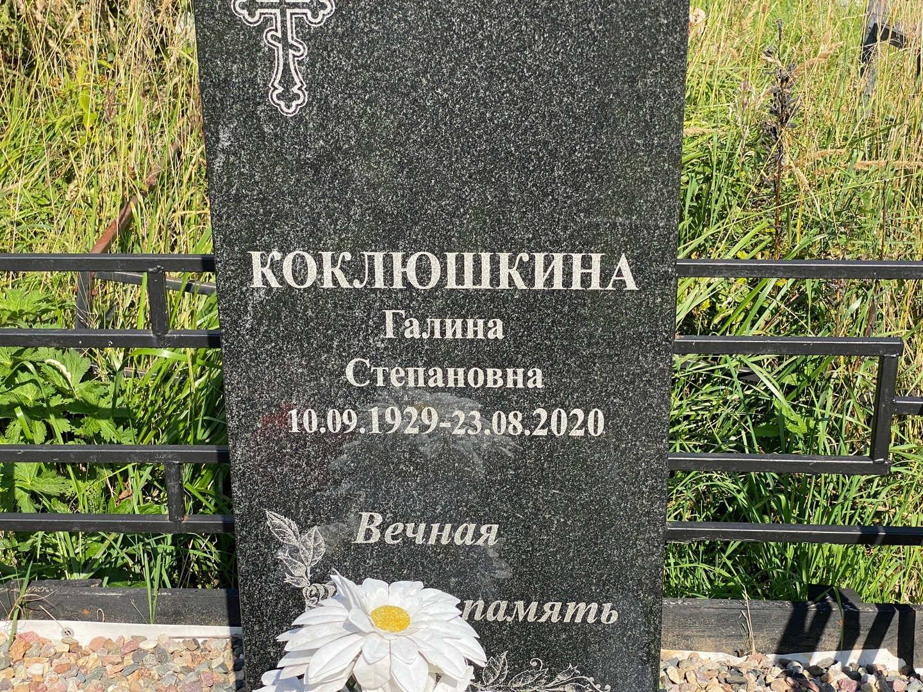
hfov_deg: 36.8
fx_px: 1387
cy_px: 346
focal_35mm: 52
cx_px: 462
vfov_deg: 28.0
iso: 20
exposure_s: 1/1115
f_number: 2
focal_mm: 6
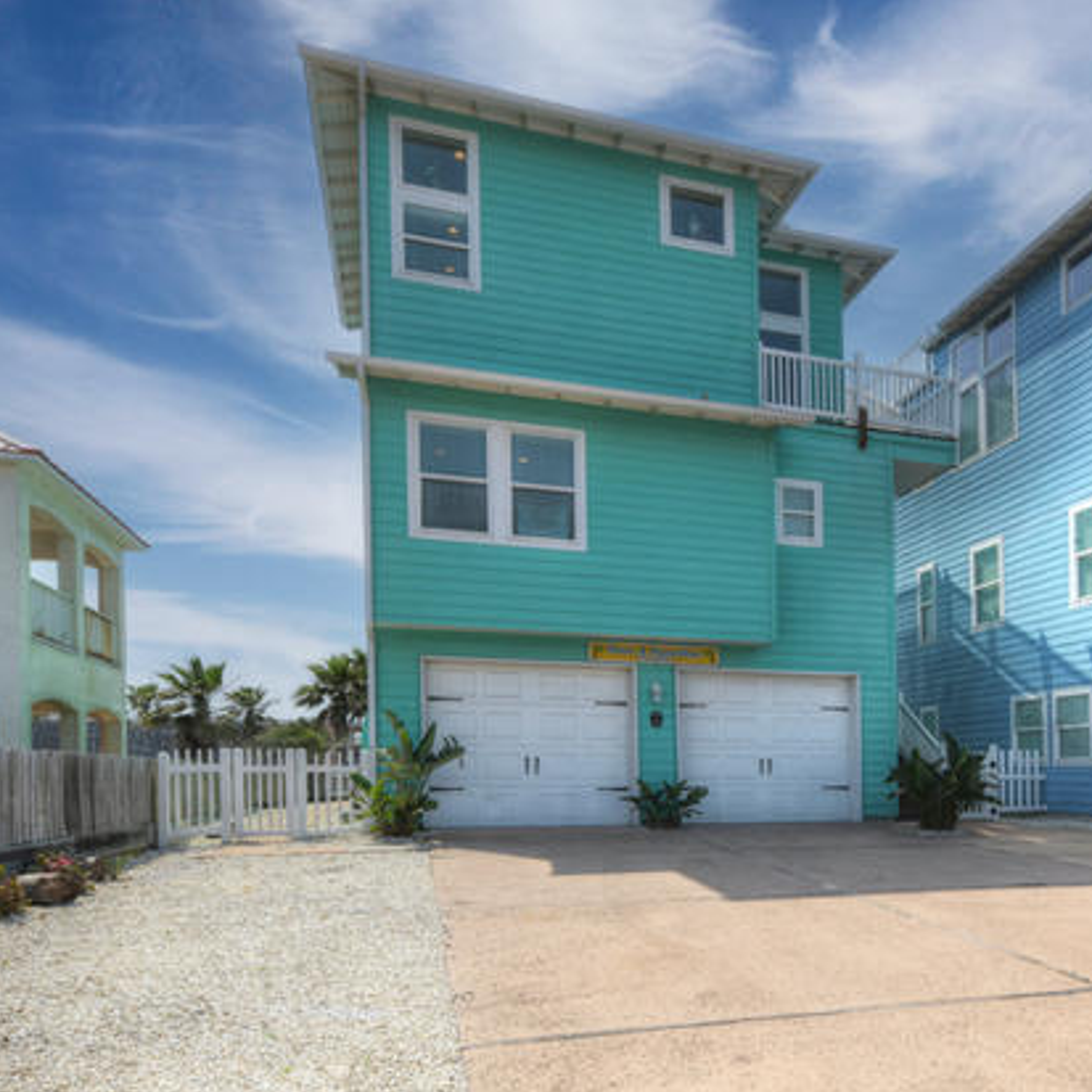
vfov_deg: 62.9
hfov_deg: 61.0
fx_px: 892
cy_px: 561
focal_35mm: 25
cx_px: 751
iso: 400
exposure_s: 1/125
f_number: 22
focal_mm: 19
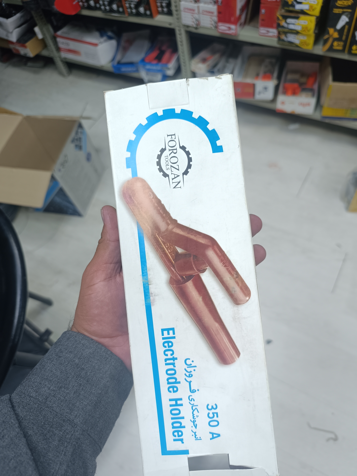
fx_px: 330
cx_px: 178
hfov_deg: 56.8
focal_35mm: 24
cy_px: 238
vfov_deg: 71.6
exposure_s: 1/100
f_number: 1.65
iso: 120
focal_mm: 6.14
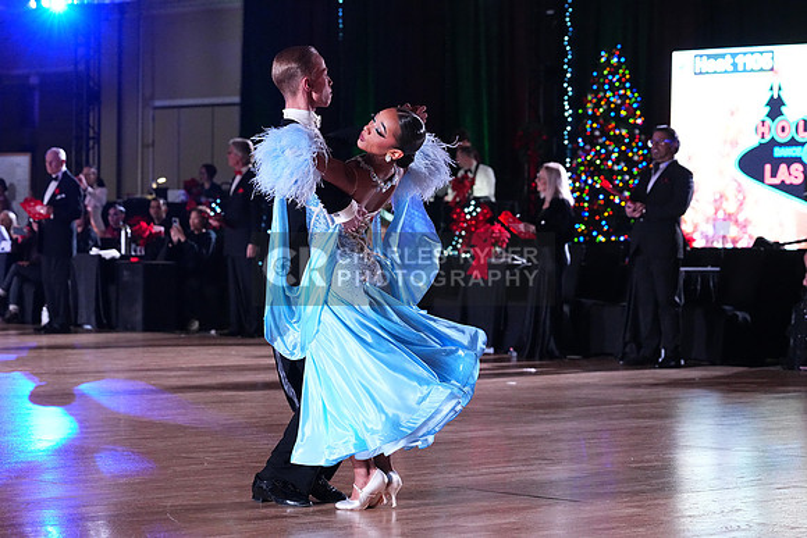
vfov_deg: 13.2
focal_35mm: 104
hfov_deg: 19.6
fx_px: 2332
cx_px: 404
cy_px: 269
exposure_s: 1/400
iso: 10000
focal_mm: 104
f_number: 5.6
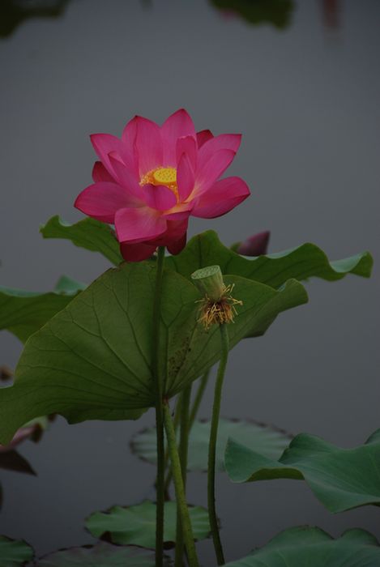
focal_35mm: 300
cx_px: 190
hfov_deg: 4.6
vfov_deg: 6.9
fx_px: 4733
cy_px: 284
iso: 100
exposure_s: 1/250
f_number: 5.6
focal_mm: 200
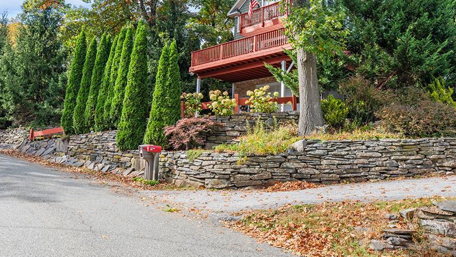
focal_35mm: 33
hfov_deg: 59.5
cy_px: 97
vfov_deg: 35.5
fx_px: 399
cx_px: 219
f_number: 8
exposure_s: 1/60
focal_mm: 24
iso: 100
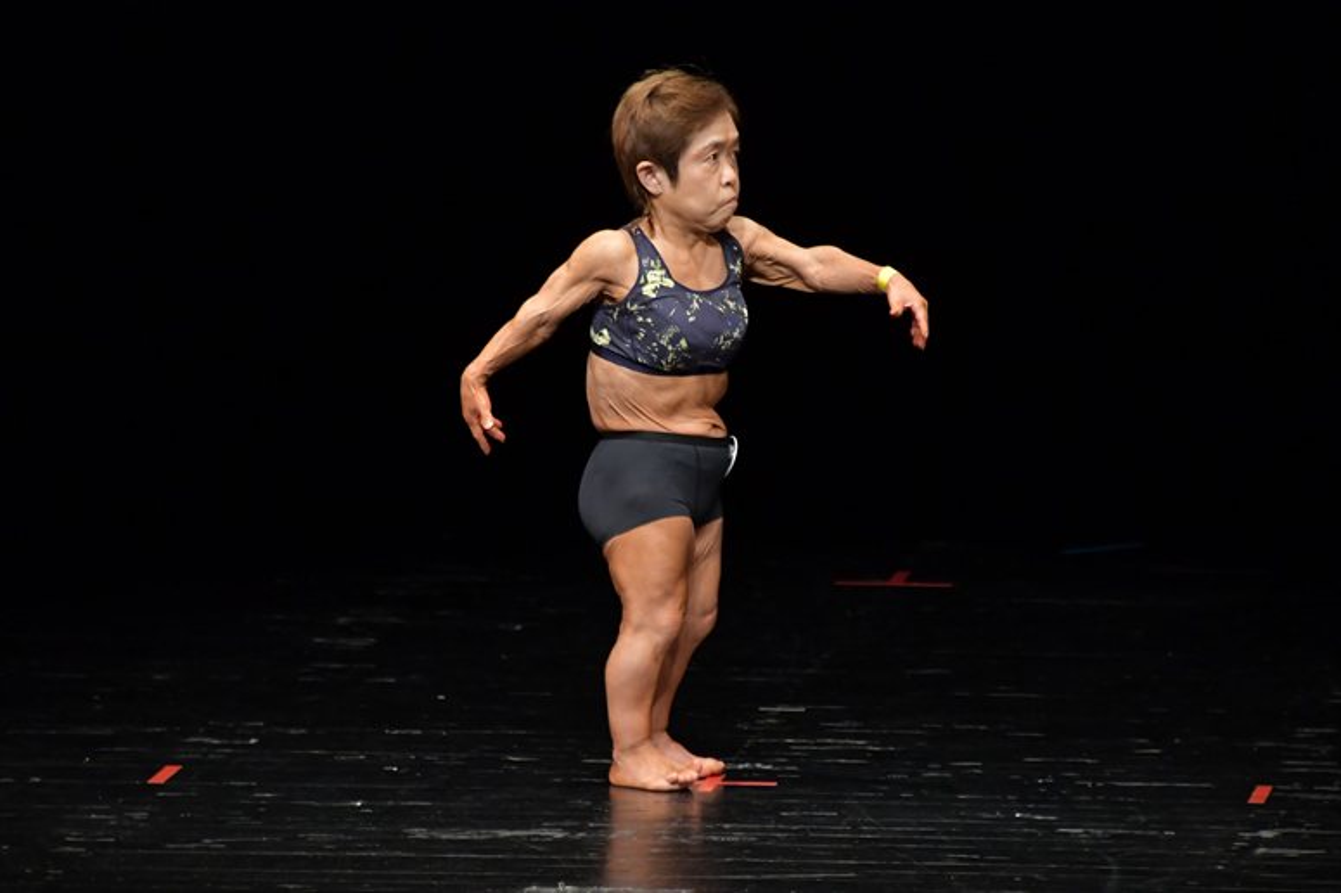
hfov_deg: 4.6
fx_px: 16755
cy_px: 446
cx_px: 670
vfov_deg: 3.1
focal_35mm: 450
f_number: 5.6
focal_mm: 300
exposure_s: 1/400
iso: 3200
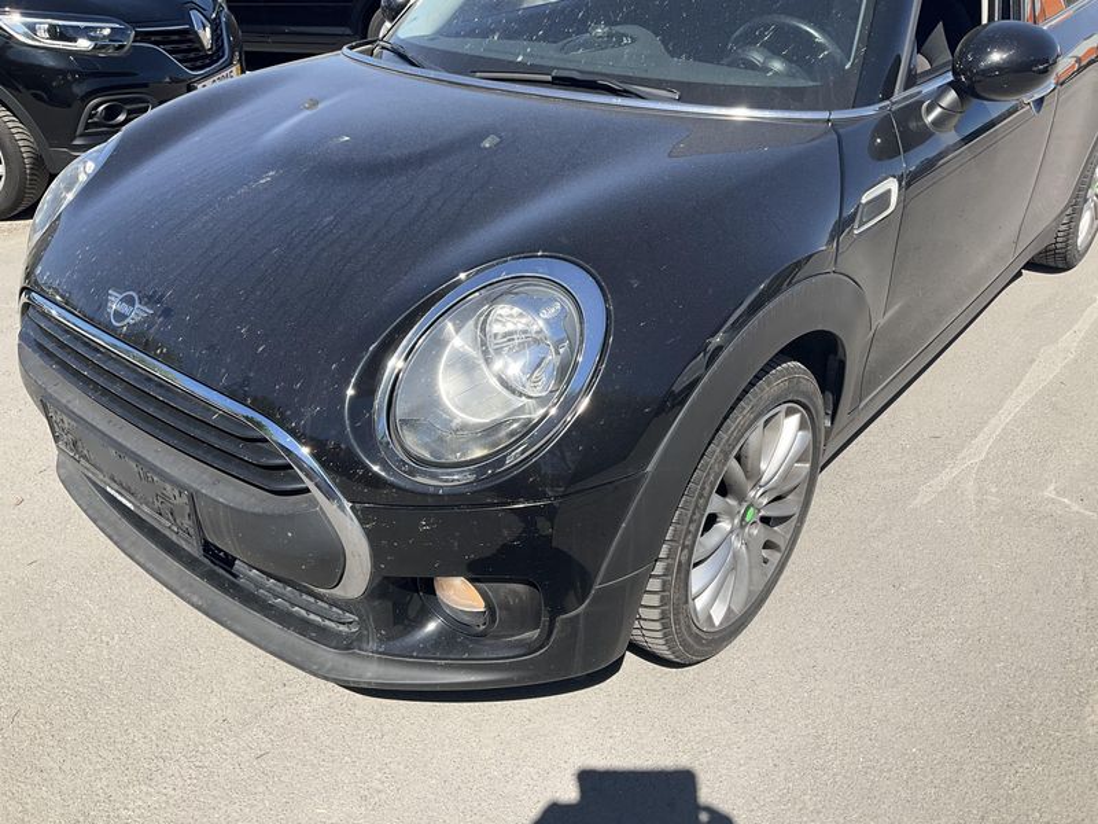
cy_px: 412
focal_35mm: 29
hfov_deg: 61.7
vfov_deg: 48.2
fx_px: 920
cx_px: 549
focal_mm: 3
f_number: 1.8
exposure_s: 1/1279
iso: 25
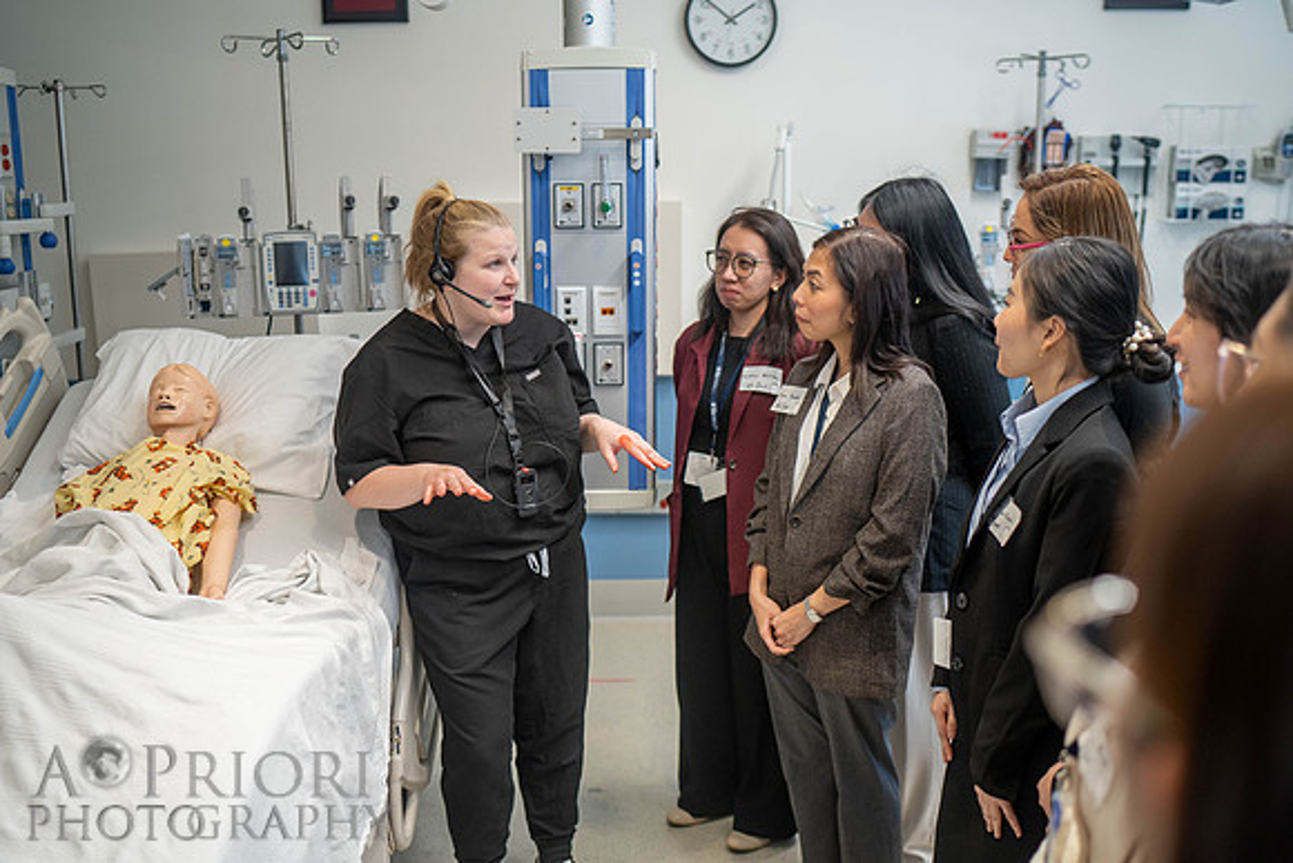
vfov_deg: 36.3
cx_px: 643
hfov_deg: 52.3
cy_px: 434
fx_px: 1317
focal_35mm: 37
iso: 640
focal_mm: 35
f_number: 2
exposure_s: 1/400
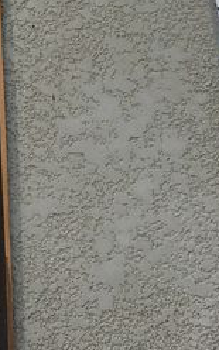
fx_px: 1194
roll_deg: +0.8
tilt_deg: +6.7
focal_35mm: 125
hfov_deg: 10.1
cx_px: -131
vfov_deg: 16.2
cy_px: -42
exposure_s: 1/1451
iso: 25
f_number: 2.2
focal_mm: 4.15
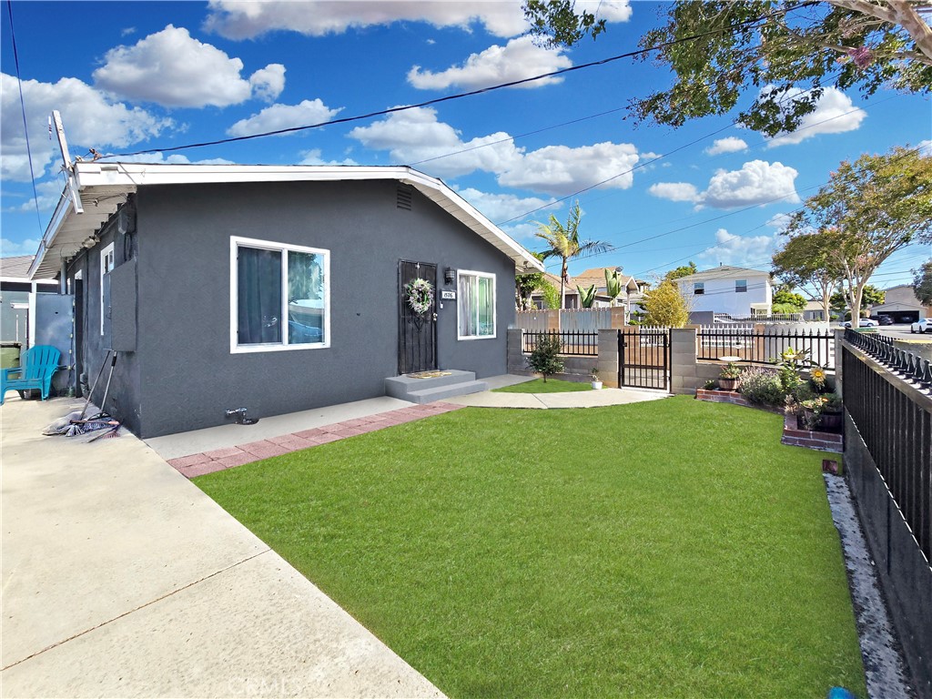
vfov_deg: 89.9
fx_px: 350
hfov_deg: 106.2
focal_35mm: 13
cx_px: 466
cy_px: 350
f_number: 2.2
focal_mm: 2.2
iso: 50
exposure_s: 1/1350
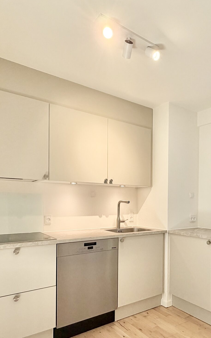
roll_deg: -0.2
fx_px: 239
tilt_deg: -0.9
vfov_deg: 69.6
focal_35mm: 26
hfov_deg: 46.1
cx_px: 155
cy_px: 205
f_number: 2.2
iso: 125
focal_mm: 2.22
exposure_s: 1/100
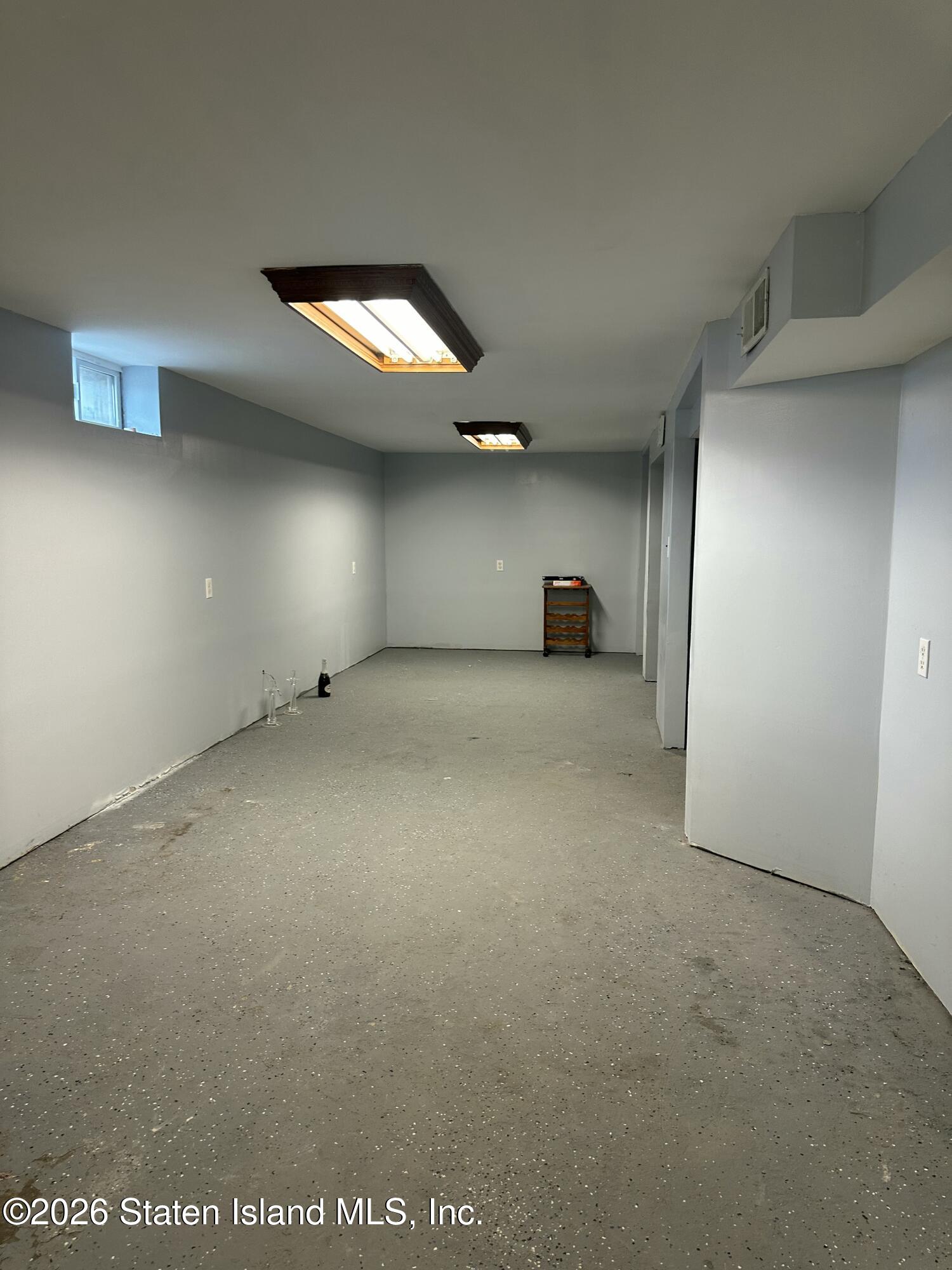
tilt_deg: -5.5
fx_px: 880
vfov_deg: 71.6
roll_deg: -1.3
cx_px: 476
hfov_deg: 56.8
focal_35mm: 24
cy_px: 635
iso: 160
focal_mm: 6.86
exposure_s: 1/60
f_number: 1.78
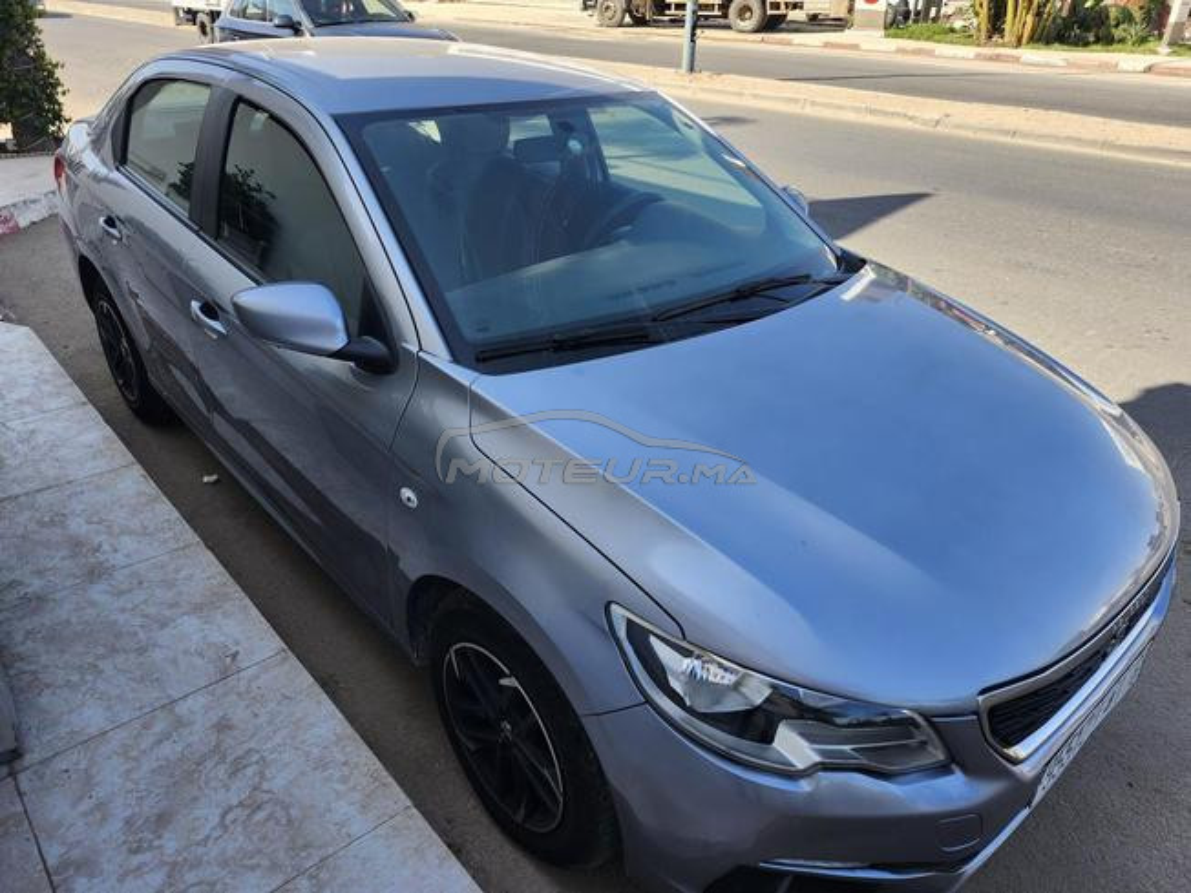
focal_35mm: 23
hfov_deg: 73.9
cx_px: 596
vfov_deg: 58.9
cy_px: 446
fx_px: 791
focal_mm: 5.54
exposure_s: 1/399
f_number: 1.8
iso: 25
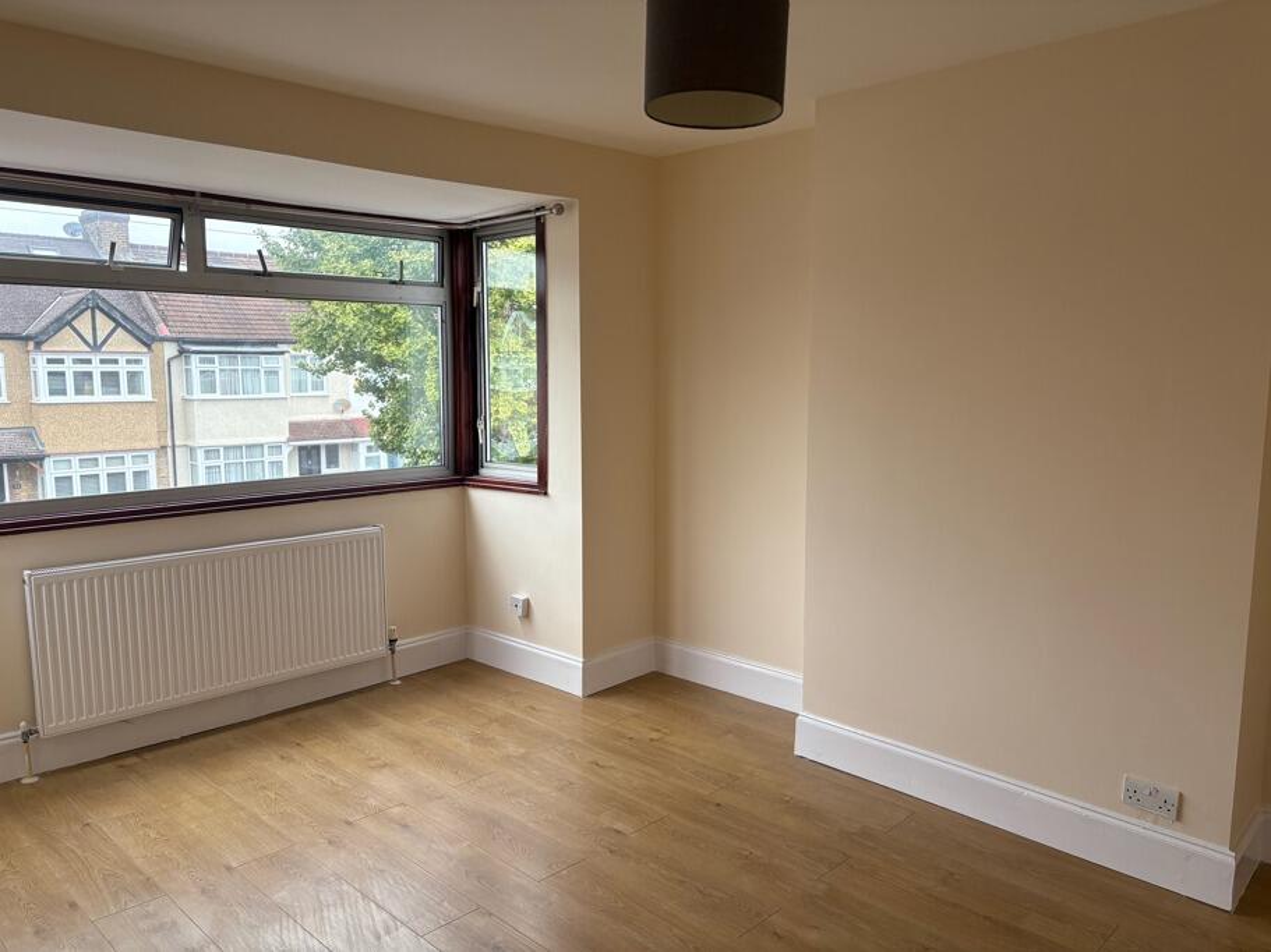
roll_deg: +0.5
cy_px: 476
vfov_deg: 53.1
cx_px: 636
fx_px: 955
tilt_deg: -7.8
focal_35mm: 26
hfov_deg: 67.3
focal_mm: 5.96
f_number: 1.6
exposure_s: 1/204
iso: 80
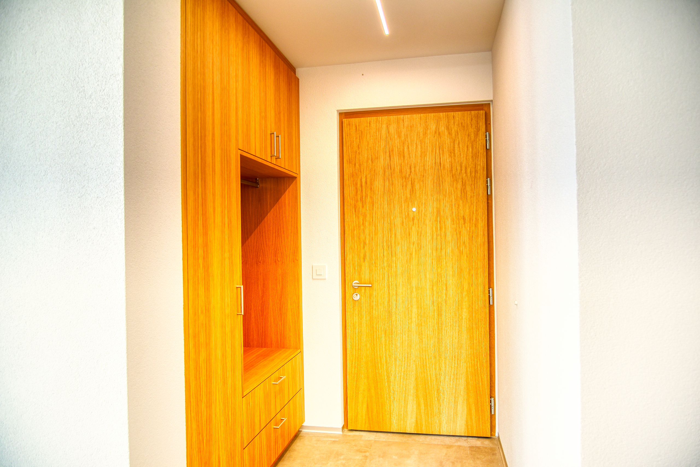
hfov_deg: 73.7
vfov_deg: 53.2
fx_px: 467
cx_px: 350
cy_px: 234
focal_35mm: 24
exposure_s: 1/160
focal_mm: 24
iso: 250
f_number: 6.3
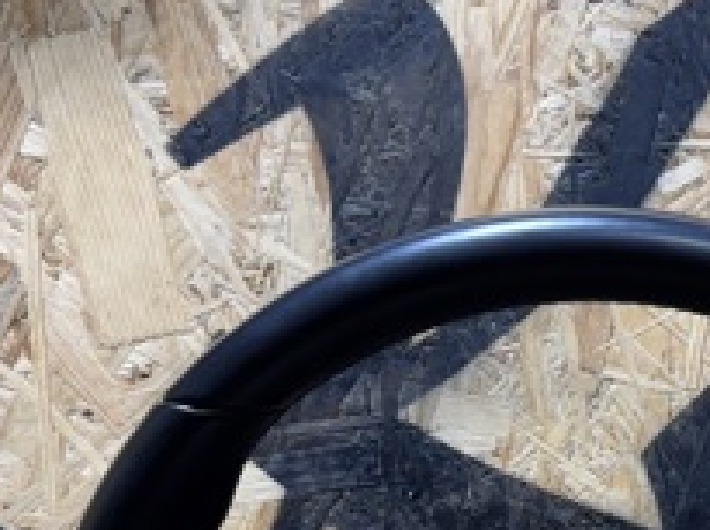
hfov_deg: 24.7
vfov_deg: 18.5
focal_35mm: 75
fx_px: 1536
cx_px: 731
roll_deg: +5.2
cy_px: 653
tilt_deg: -6.0
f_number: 1.78
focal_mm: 6.76
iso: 160
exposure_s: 1/100
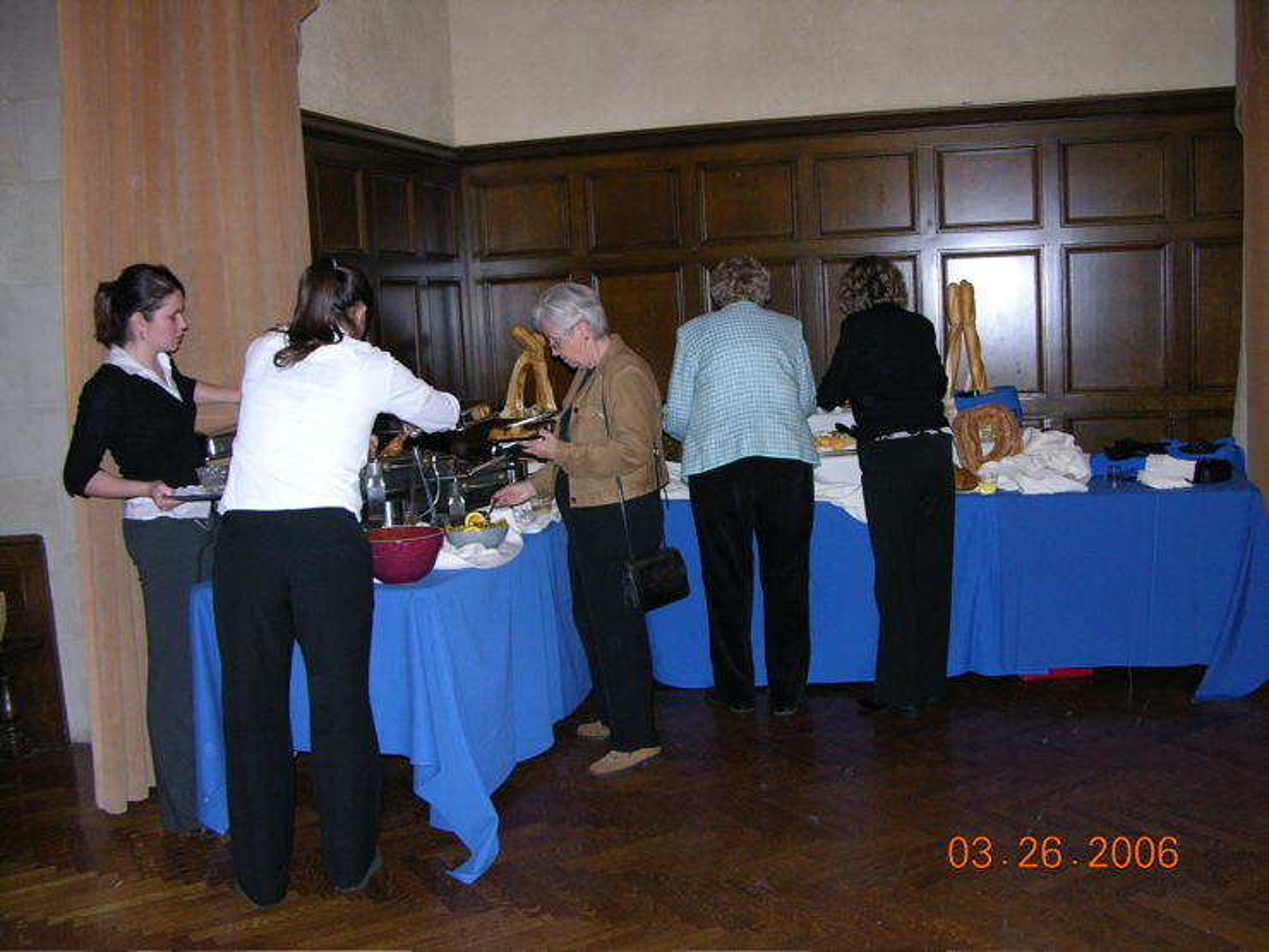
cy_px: 476
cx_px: 634
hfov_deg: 52.6
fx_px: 1283
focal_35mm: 35
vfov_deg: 40.7
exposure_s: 1/60.1
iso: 200
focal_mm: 9
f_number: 2.8
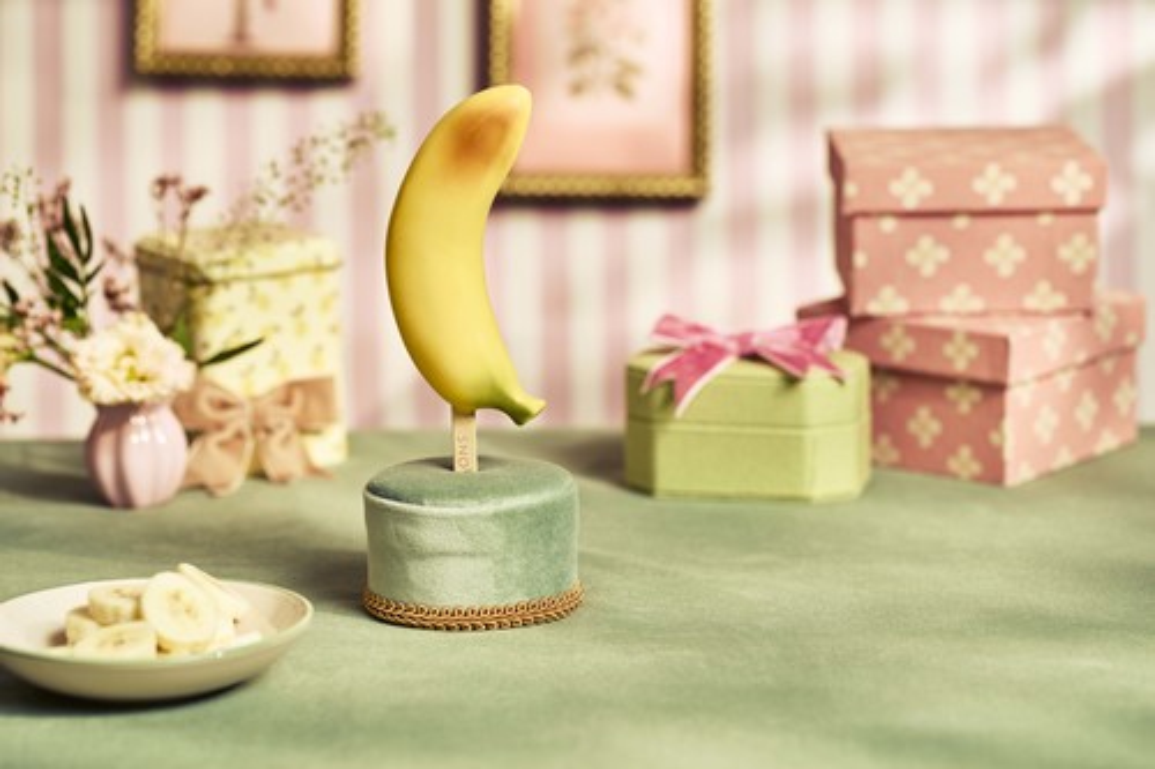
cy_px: 384
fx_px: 3207
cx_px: 578
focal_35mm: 100
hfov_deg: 20.4
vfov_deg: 13.7
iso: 320
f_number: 4.5
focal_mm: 100
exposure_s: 1/125
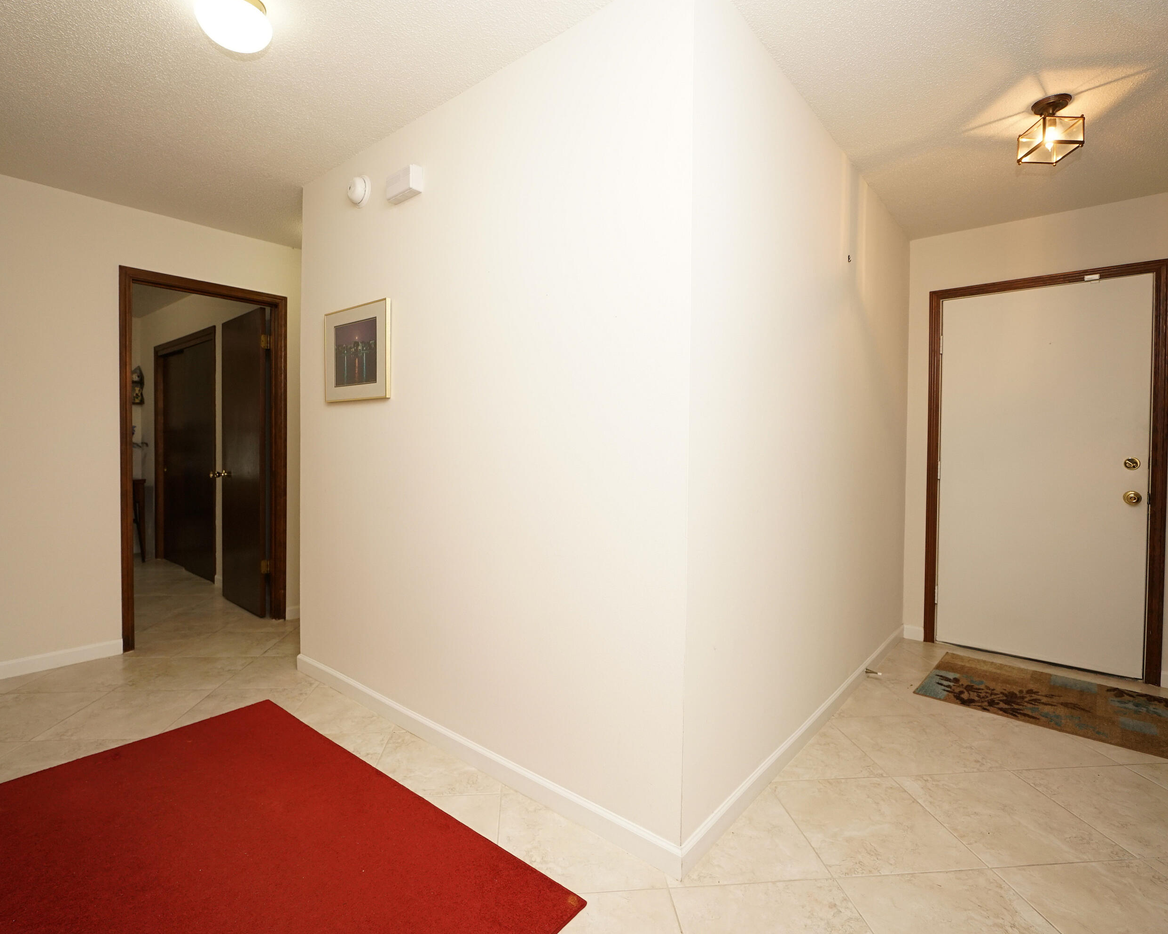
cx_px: 596
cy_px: 465
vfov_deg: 77.0
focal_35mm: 17
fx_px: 588
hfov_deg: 89.6
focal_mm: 10
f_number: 4
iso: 500
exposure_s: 1/60
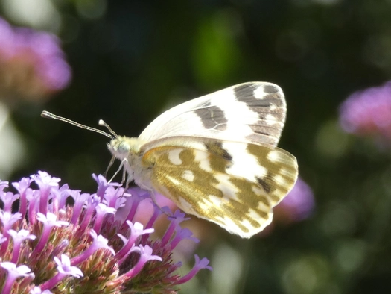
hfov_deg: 9.9
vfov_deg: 7.4
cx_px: 188
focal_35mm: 200
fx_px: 2260
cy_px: 166
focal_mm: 29.5
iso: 100
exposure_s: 1/80
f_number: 5.4
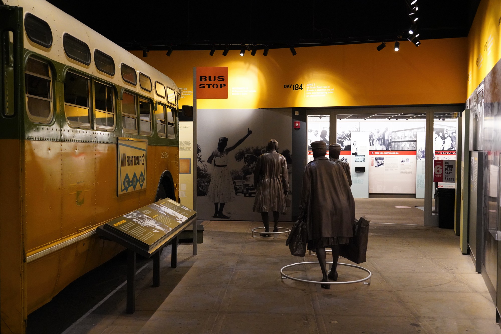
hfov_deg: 50.7
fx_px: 529
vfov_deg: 35.1
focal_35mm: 38
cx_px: 250
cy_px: 167
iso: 8000
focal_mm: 38
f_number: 5.6
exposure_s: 1/80
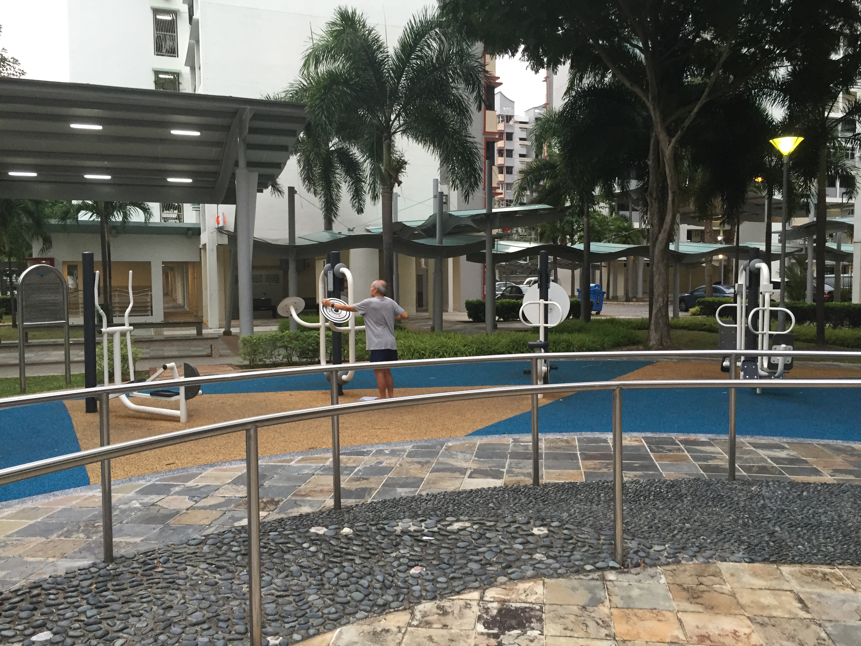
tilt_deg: -2.9
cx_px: 430
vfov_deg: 48.2
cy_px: 323
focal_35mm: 29
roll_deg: -1.2
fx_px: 721
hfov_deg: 61.7
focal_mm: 4.15
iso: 50
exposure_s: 1/30
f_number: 2.2
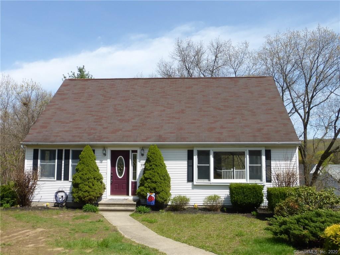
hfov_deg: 58.4
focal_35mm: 31
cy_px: 128
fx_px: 304
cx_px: 170
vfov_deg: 45.4
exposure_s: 1/800
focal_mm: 5.4
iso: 100
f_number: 4
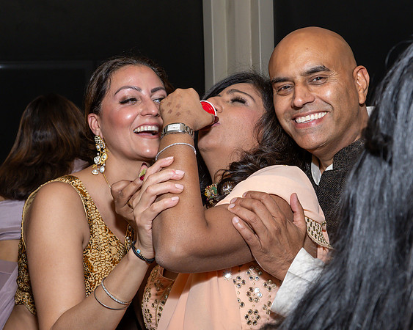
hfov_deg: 36.1
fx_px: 632
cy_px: 152
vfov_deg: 29.3
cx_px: 233
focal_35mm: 52
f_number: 7.1
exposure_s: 1/250
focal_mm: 26
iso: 640
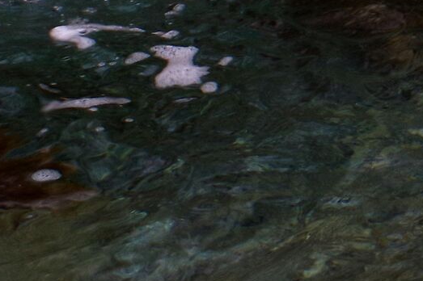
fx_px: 1213
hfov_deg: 15.2
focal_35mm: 103
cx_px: 886
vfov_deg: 11.8
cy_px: -292
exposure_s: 1/50
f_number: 22
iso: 400
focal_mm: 15
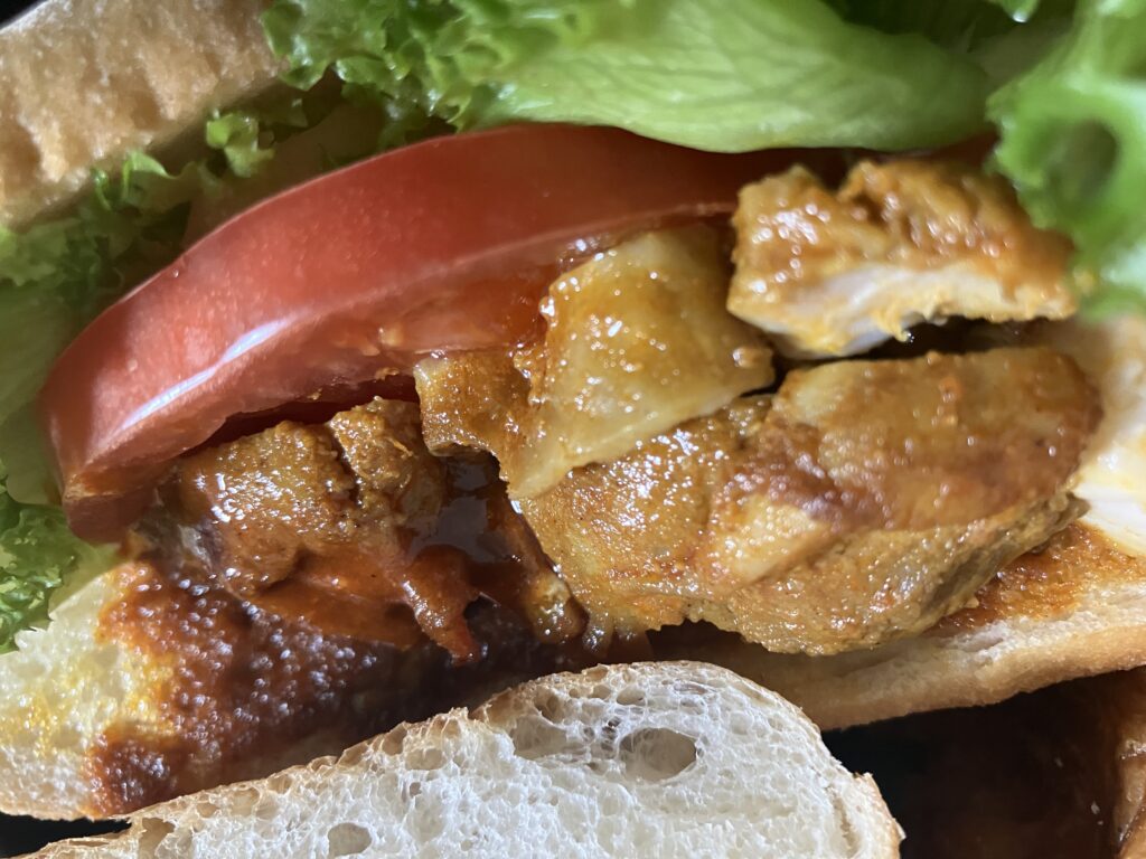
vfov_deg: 49.7
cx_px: 573
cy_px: 430
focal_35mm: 28
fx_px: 927
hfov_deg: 63.4
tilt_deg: -57.2
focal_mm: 3.99
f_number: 1.8
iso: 400
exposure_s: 1/31
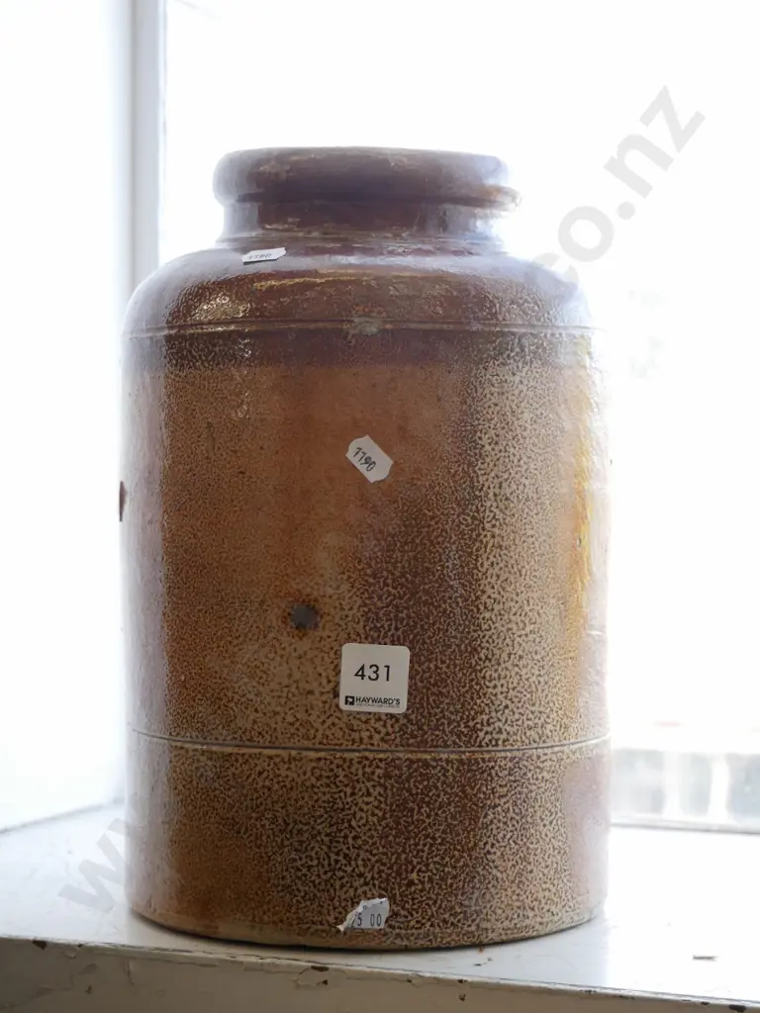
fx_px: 1932
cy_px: 506
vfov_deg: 29.4
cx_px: 380
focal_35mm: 66
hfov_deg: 22.3
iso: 400
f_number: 5.1
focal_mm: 33
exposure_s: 1/80
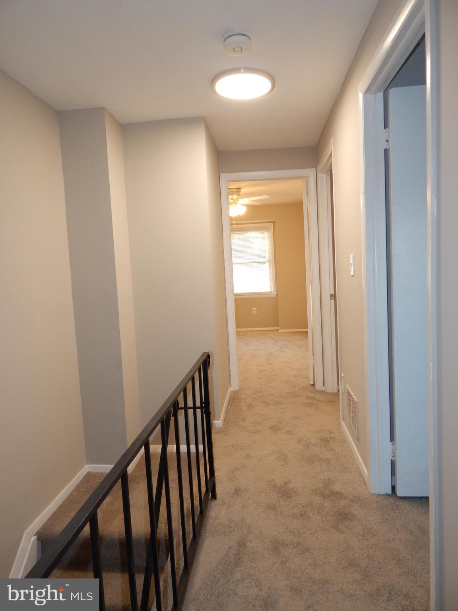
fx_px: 388
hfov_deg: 61.1
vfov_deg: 76.4
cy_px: 306
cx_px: 229
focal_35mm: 22
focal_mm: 4
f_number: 3
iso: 180
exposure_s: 1/30
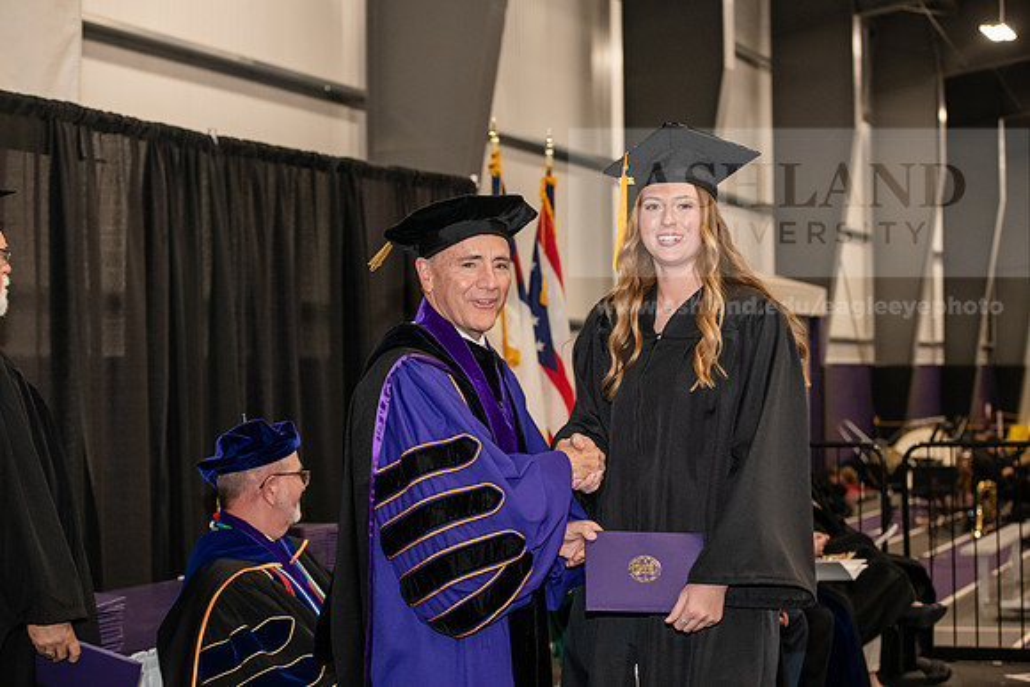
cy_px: 344
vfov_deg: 19.5
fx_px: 2003
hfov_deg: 28.8
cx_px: 515
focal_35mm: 70
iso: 2500
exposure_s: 1/200
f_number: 5
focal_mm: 70
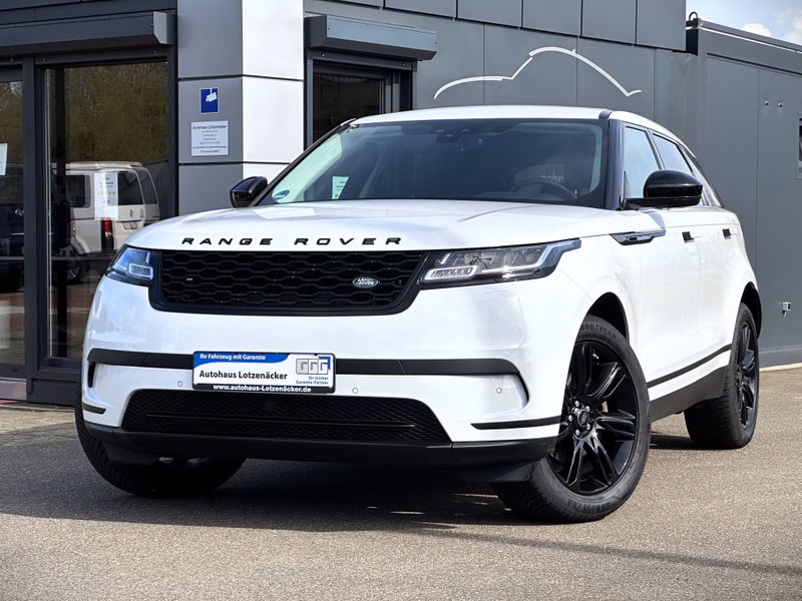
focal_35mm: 77
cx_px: 401
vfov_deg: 19.1
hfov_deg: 25.3
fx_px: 1784
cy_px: 300
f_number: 2.8
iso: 32
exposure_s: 1/652
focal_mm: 9
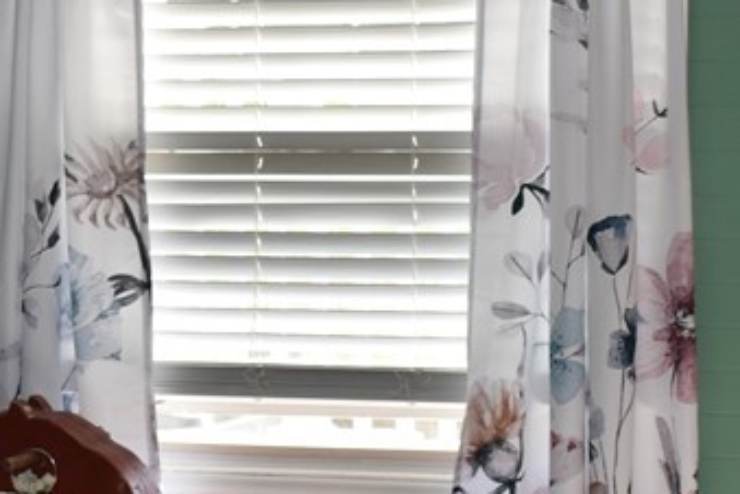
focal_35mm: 144
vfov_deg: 9.4
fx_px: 2960
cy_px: 599
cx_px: 129
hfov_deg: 14.2
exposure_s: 1/200
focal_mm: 30
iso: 200
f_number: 4.2
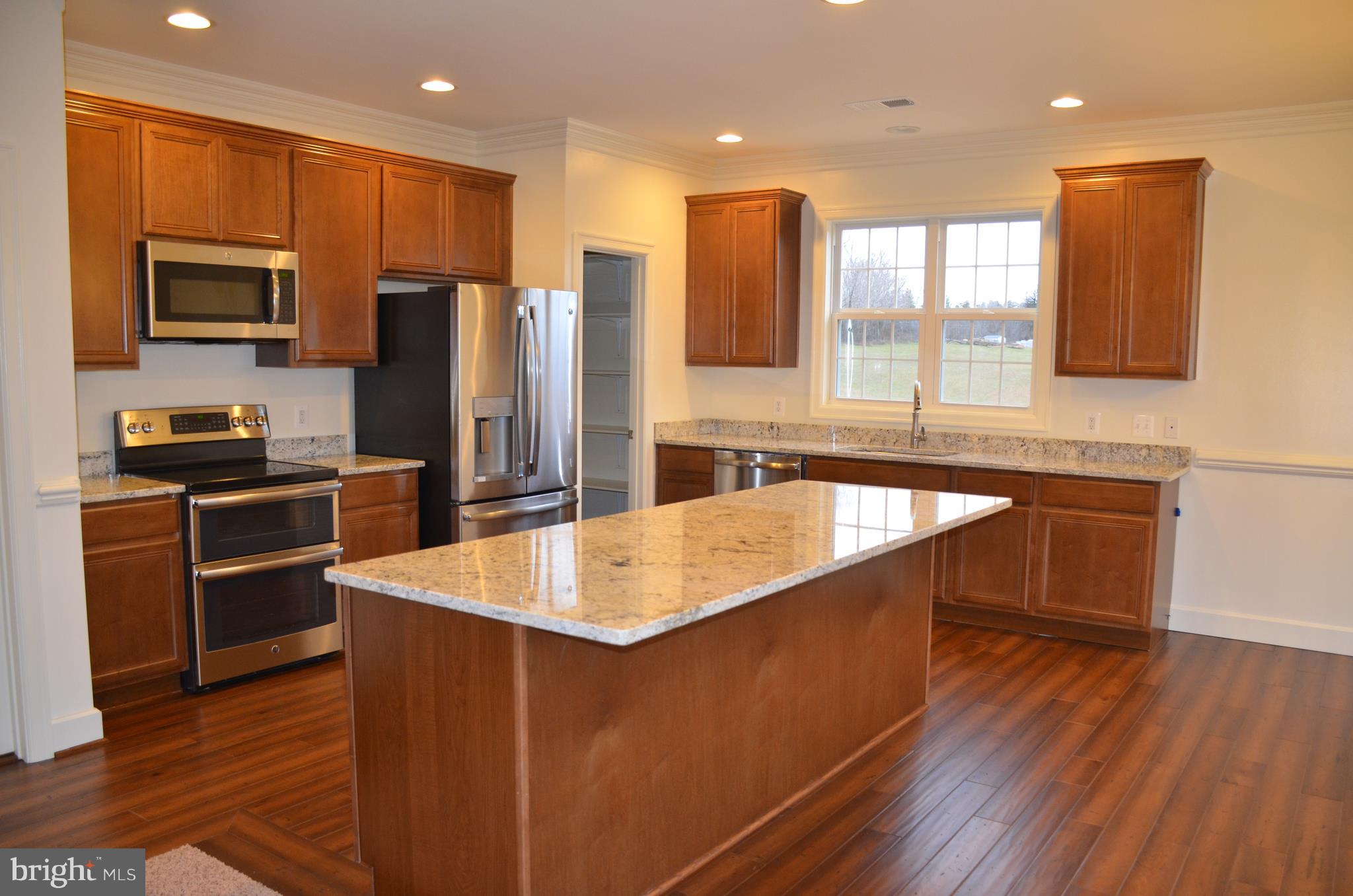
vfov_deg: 47.7
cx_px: 676
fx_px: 1013
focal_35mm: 27
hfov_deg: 67.5
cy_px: 448
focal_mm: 18
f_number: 3.5
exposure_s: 1/60
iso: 640
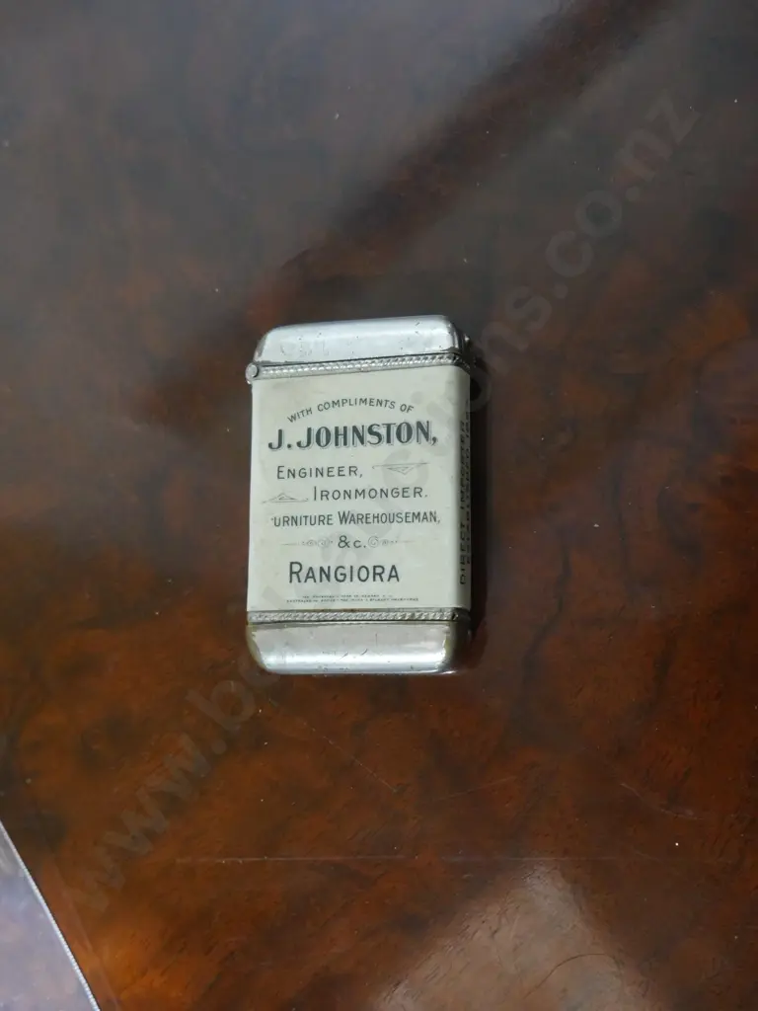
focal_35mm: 46
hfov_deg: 31.5
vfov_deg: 41.2
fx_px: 1343
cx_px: 379
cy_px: 506
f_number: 5.1
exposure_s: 1/60
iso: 3200
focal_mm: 23
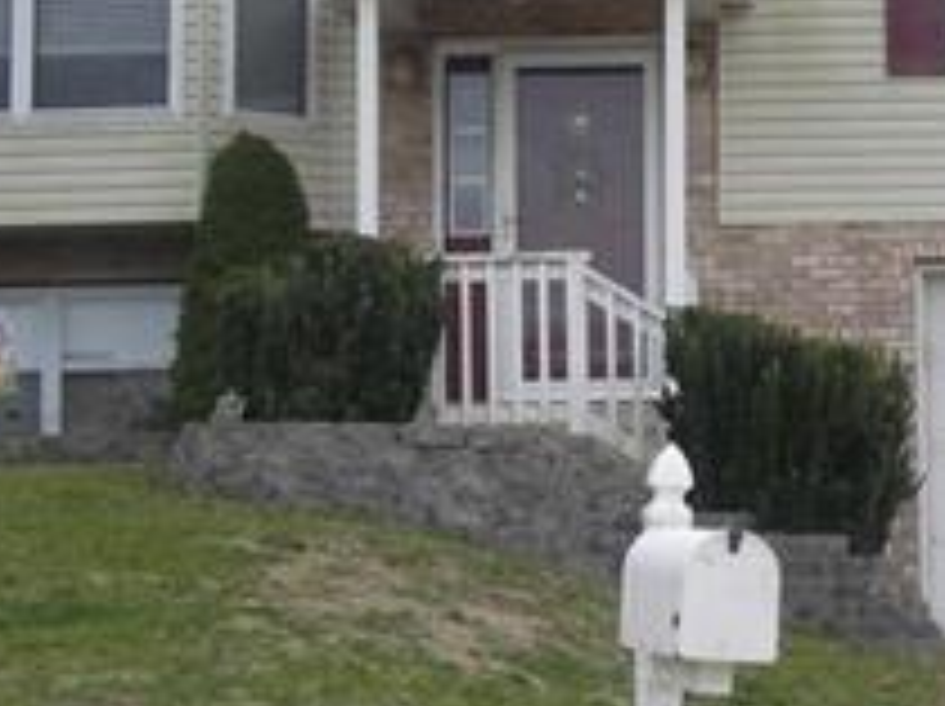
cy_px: 243
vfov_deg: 12.7
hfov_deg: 16.7
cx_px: 864
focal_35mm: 116
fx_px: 3163
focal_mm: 6.3
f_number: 6.4
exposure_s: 1/138
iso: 50
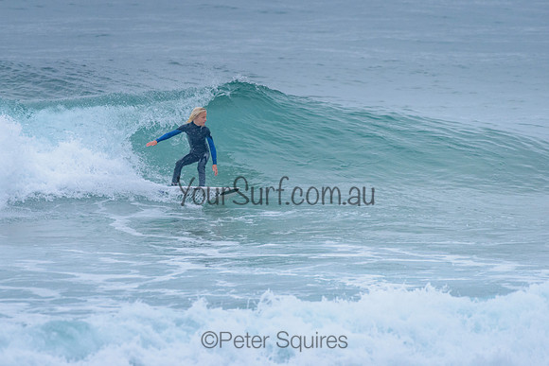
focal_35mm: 629
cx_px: 204
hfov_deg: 3.3
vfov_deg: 2.2
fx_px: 9596
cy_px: 153
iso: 1600
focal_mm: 500
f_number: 5.6
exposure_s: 1/2000
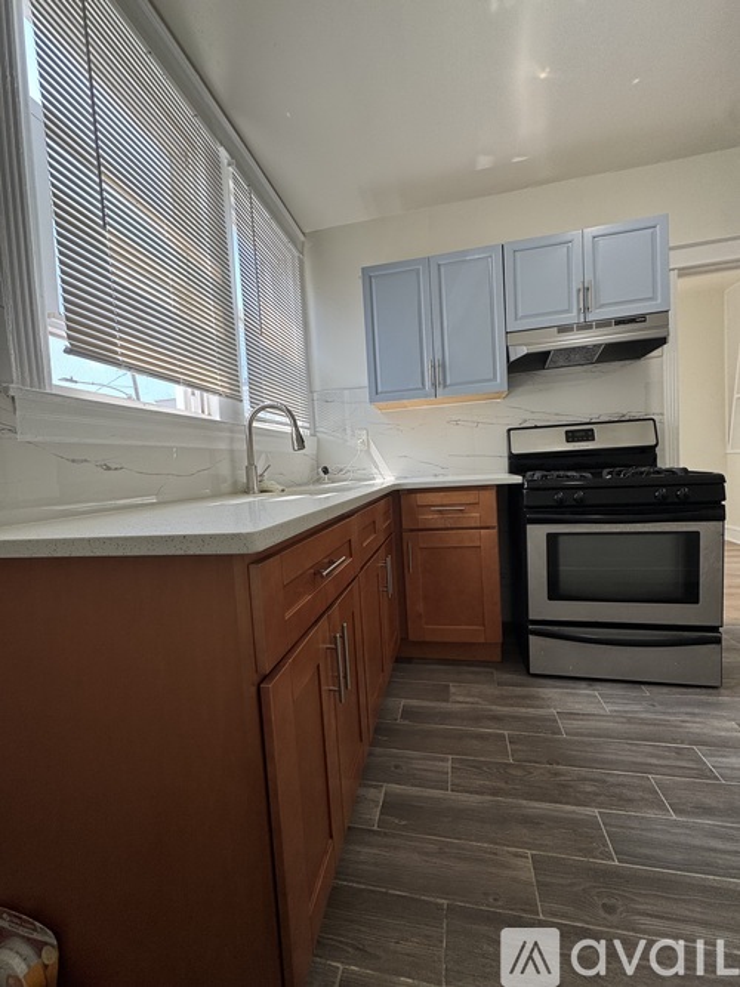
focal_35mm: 14
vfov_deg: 102.1
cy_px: 494
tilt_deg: -3.6
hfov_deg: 85.7
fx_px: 399
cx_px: 370
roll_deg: +4.1
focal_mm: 2.22
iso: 50
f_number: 2.2
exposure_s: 1/99
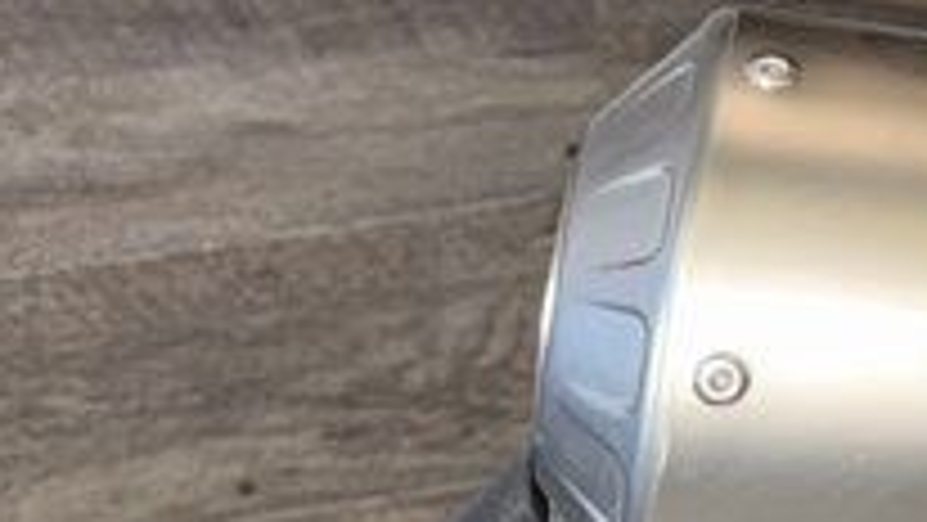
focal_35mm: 130
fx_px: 3196
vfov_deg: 9.1
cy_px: -230
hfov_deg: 13.7
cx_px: 1922
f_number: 1.78
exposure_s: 1/31
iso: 64
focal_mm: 6.76
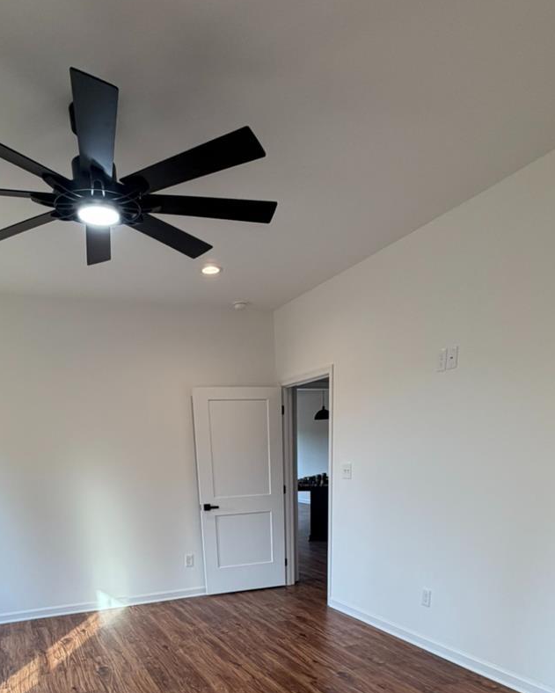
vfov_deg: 56.3
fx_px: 534
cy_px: 633
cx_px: 251
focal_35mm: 26
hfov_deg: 54.9
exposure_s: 1/120
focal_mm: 2.22
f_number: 2.2
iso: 160
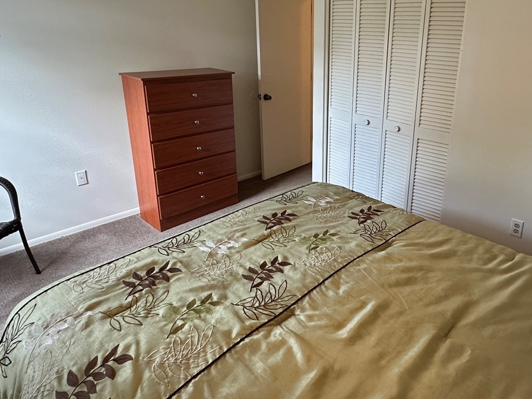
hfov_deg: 67.7
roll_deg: -2.5
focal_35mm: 25
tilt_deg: -17.0
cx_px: 350
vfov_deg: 54.2
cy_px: 147
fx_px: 384
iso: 250
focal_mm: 2.22
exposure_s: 1/120
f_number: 2.2
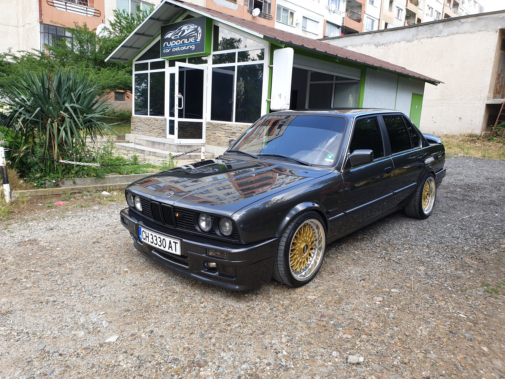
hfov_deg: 67.3
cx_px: 252
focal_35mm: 26
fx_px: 379
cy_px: 190
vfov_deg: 53.1
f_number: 2.4
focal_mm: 4.3
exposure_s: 1/272
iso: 50
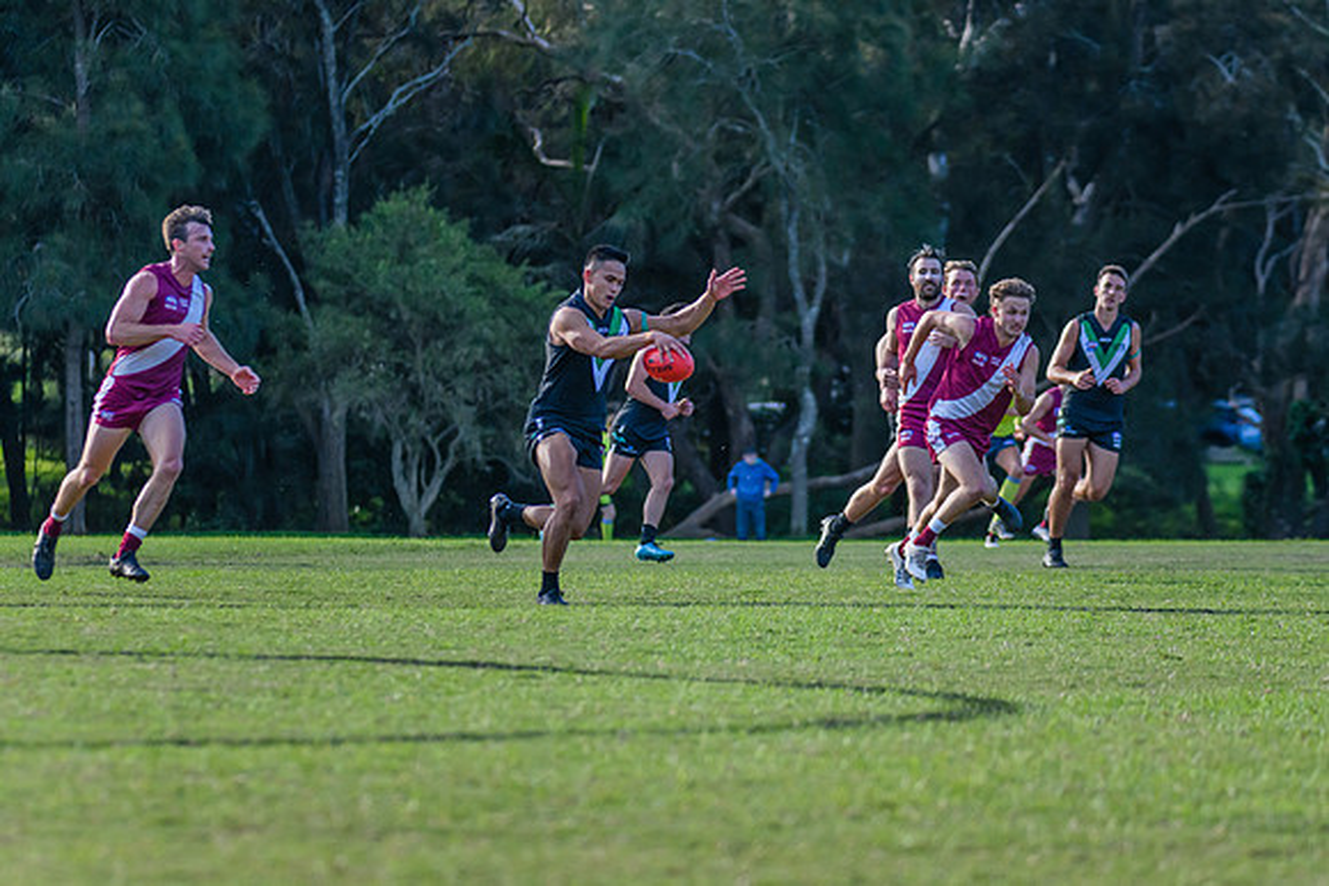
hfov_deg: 8.9
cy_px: 445
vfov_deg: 6.0
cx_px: 720
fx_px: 8518
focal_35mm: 231
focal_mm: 170
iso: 1400
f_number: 4
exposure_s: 1/2500
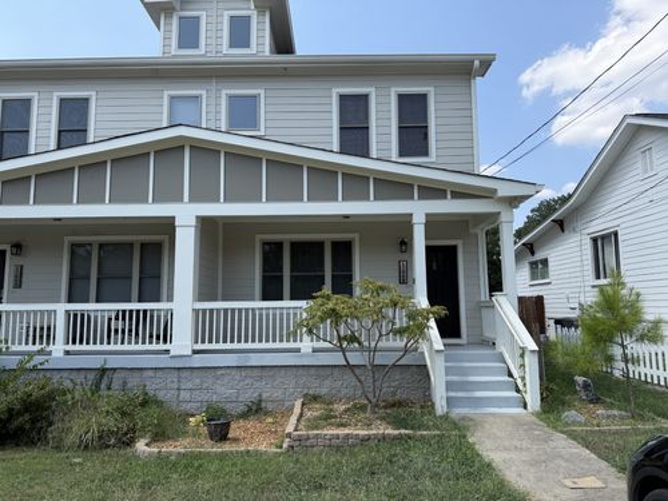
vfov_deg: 56.8
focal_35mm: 24
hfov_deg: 71.6
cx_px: 334
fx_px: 463
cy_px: 250
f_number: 1.78
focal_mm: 6.76
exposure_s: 1/3279
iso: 80
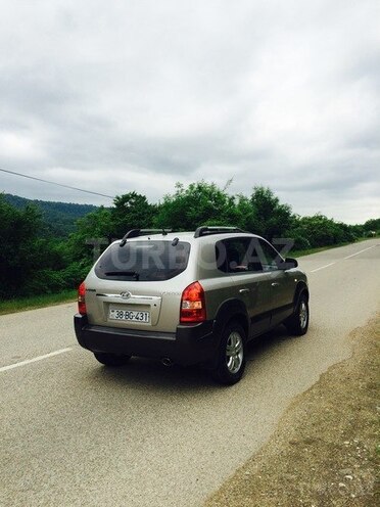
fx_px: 424
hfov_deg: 48.2
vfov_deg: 61.7
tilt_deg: -0.6
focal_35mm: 29
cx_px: 190
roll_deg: +1.5
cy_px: 254
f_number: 2.2
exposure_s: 1/406
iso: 32
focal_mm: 4.15
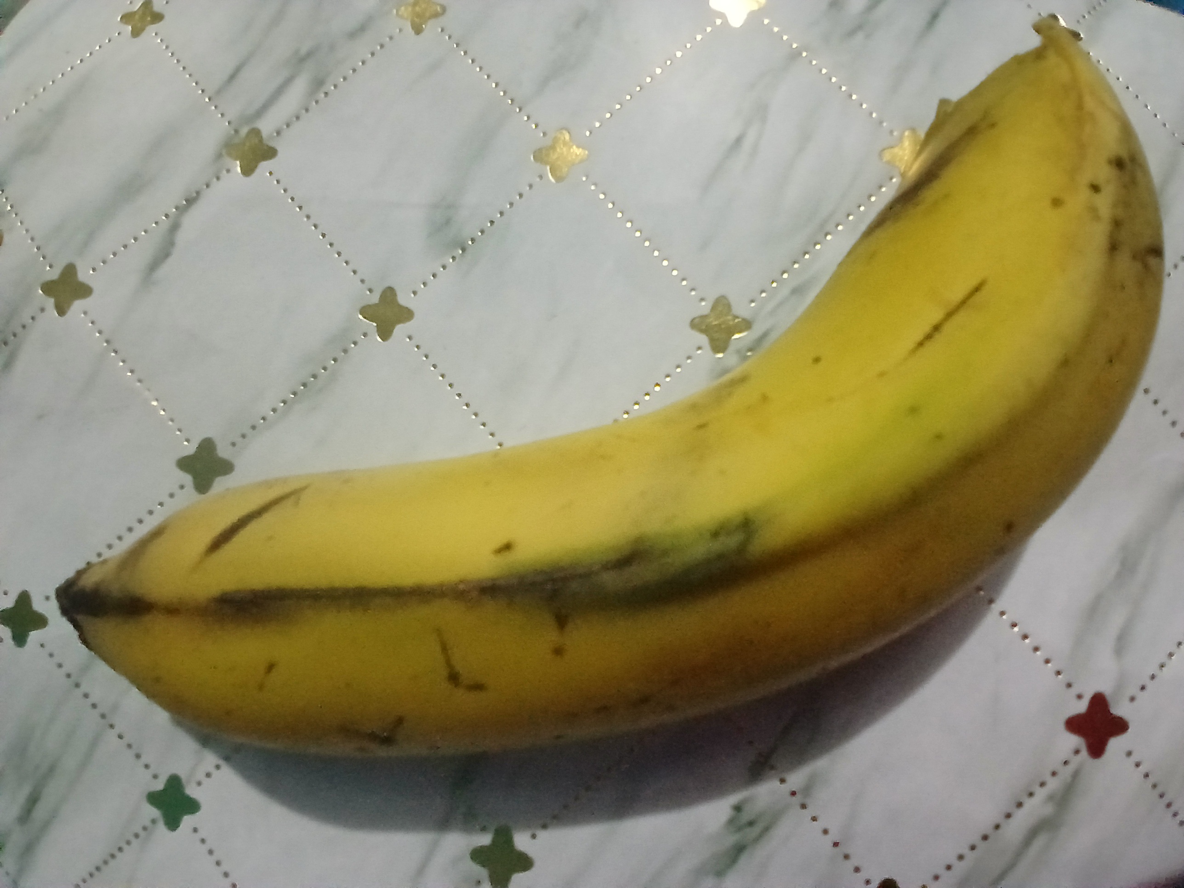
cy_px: 444
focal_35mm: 17
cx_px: 592
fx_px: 581
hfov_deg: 91.0
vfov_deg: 74.7
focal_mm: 1.4
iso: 800
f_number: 2.2
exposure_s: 1/20
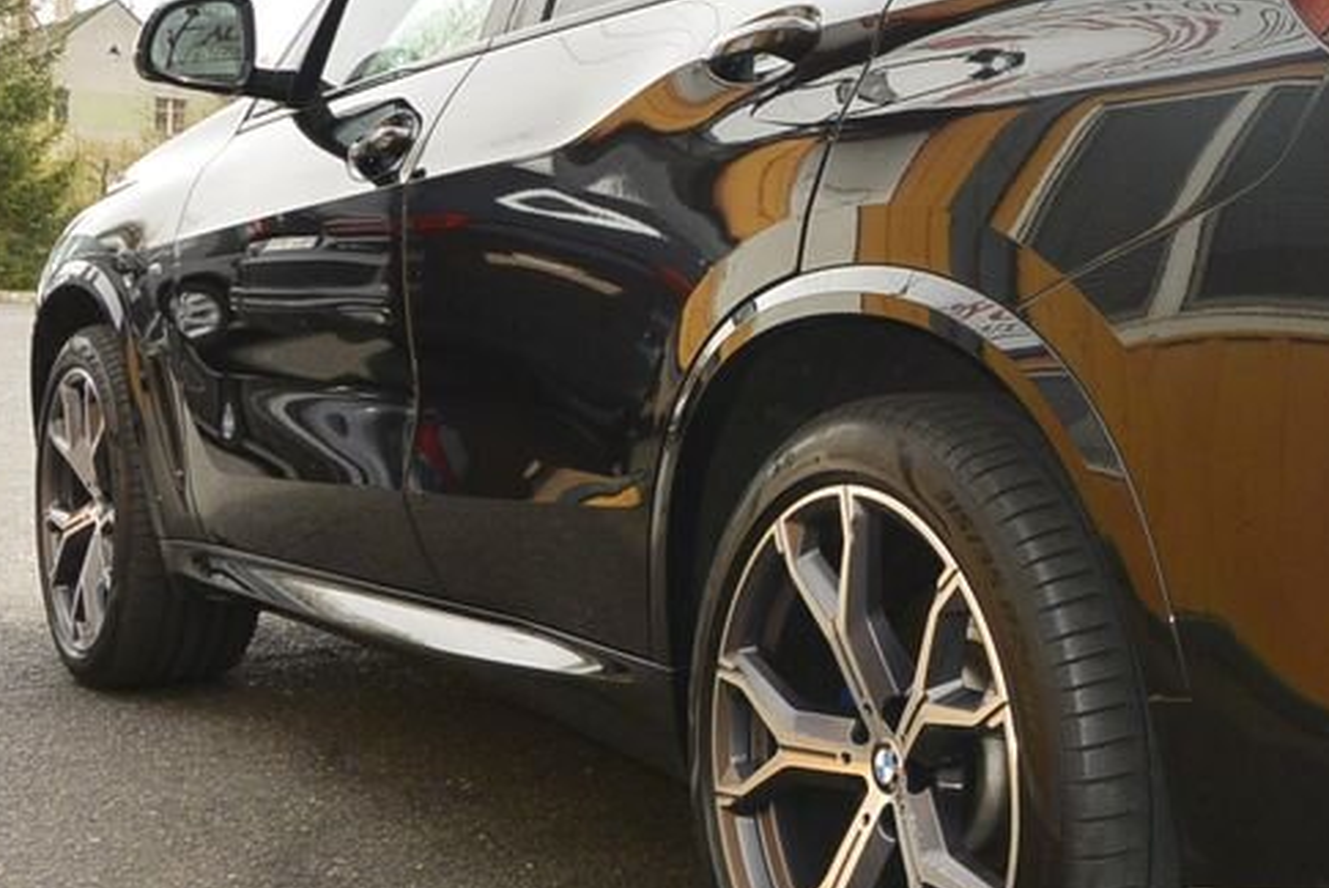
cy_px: 352
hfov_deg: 32.6
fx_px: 2105
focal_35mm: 57
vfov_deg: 23.8
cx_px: 1280
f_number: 5.6
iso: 160
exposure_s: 1/250
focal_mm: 10
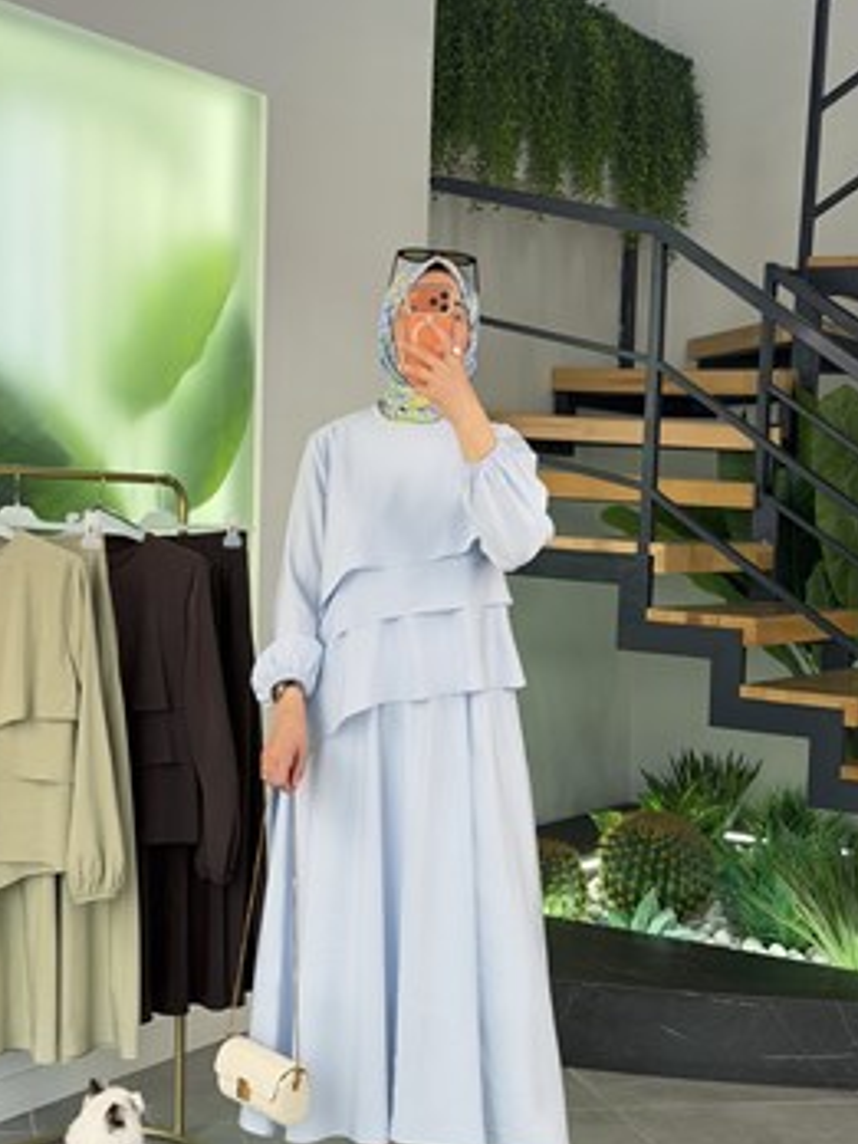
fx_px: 1884
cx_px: 381
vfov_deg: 33.7
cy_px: 646
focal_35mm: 57
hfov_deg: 25.6
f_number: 1.78
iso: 50
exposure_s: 1/148
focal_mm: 6.76
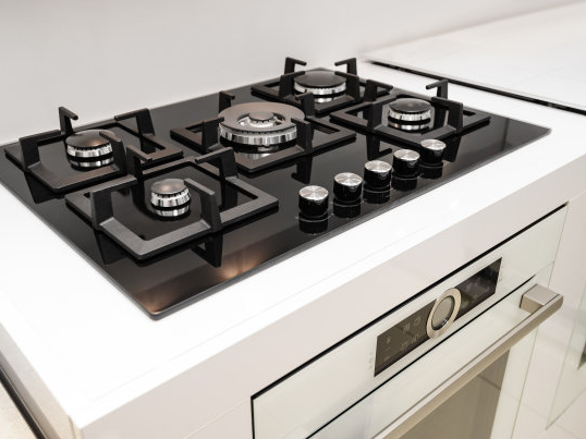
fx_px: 592
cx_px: 288
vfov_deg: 40.7
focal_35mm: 35
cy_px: 218
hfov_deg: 52.6
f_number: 5
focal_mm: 32
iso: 200
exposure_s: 1/60
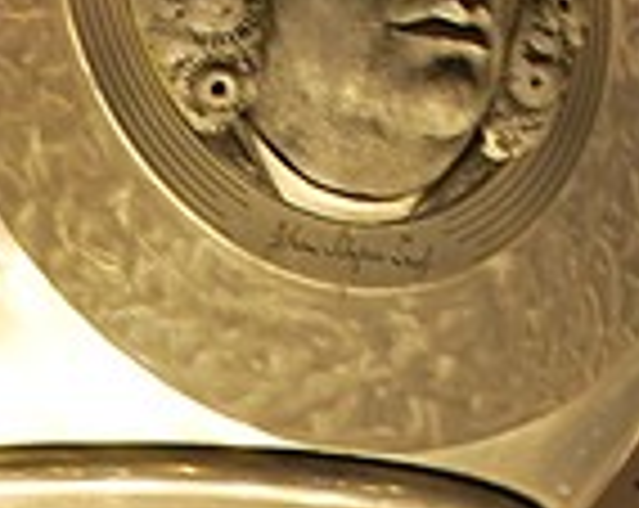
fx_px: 5001
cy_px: 1101
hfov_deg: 7.3
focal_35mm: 265
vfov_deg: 5.7
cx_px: 97
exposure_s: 1.3
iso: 100
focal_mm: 26
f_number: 7.1
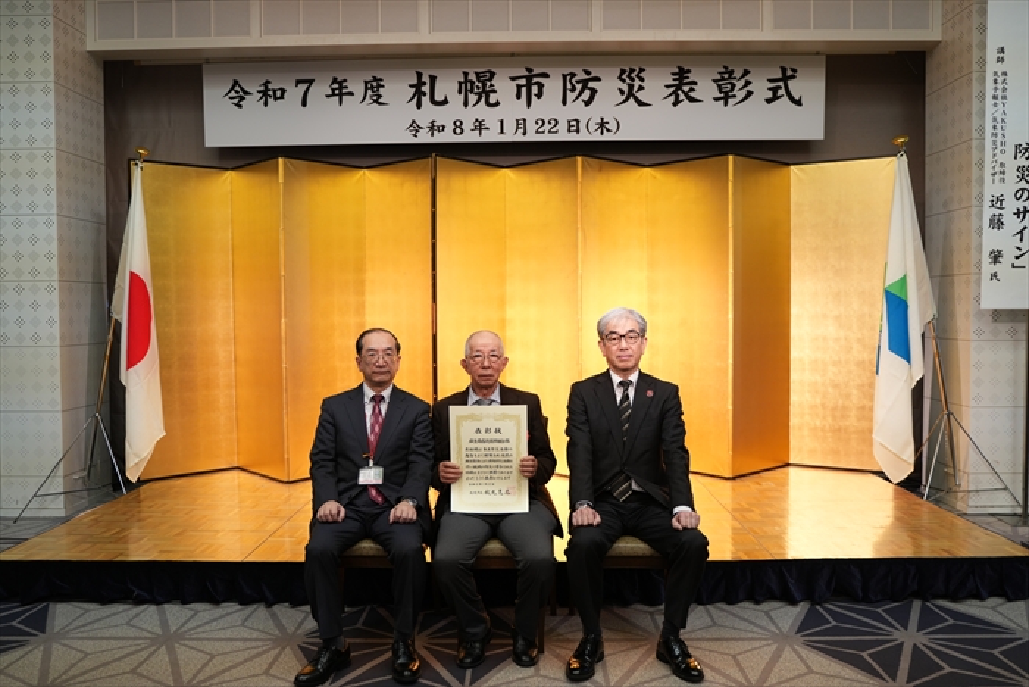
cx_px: 514
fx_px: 886
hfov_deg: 60.3
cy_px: 344
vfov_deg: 42.3
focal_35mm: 31
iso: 400
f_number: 2.8
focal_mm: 31
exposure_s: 1/40
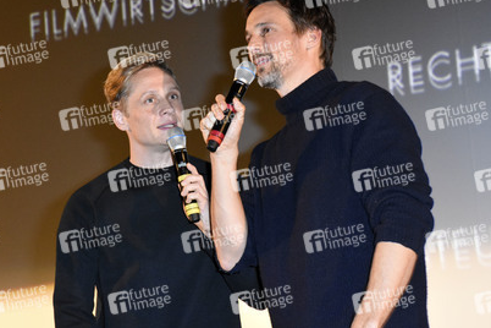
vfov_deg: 12.3
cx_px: 229
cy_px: 147
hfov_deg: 18.4
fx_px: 1514
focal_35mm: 111
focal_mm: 66
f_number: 6.3
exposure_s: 1/60
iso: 5000
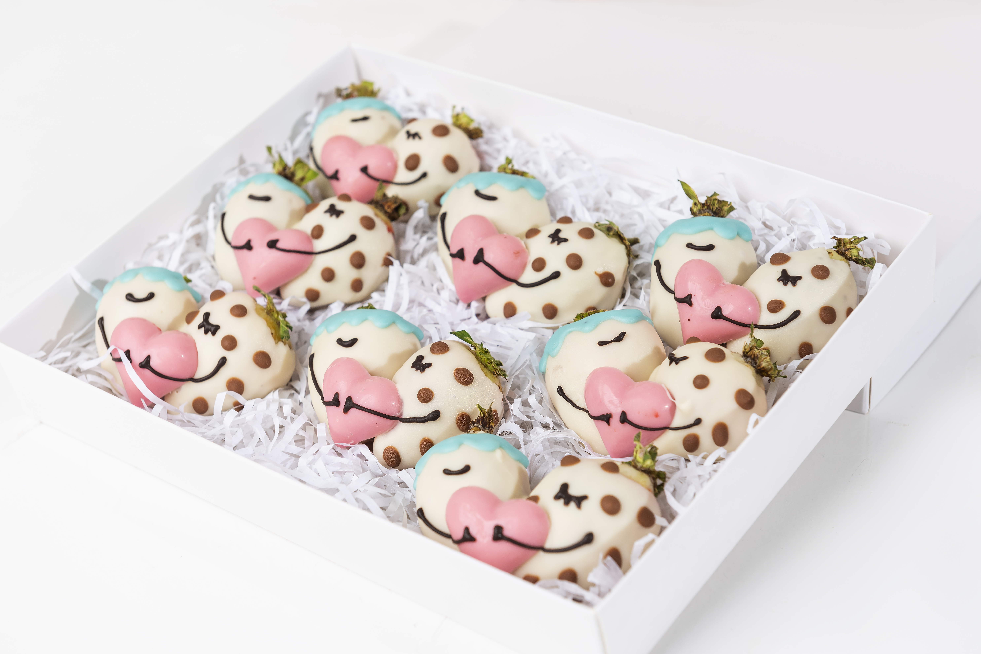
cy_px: 330
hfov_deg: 28.5
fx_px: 1935
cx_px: 494
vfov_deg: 19.2
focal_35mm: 71
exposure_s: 1/160
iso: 100
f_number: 8
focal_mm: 70
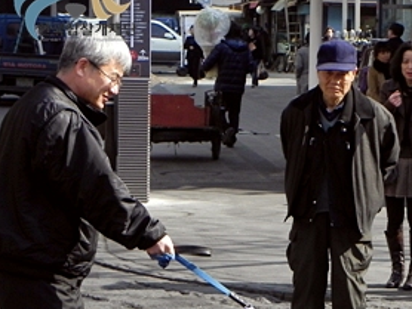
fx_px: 1894
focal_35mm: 159
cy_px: 271
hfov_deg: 12.2
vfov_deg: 9.3
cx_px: 433
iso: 160
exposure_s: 1/308
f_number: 5.6
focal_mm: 13.4
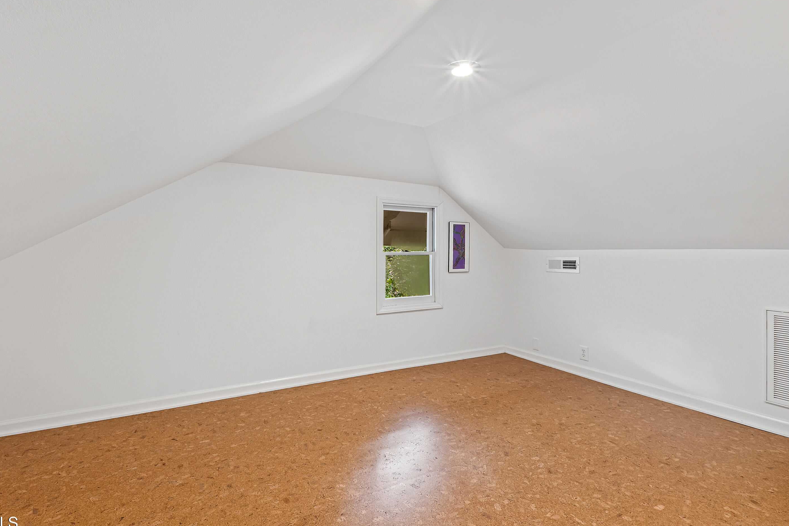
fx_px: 351
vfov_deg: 73.7
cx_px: 396
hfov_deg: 96.7
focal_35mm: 16
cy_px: 268
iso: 100
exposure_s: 8
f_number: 9
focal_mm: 10
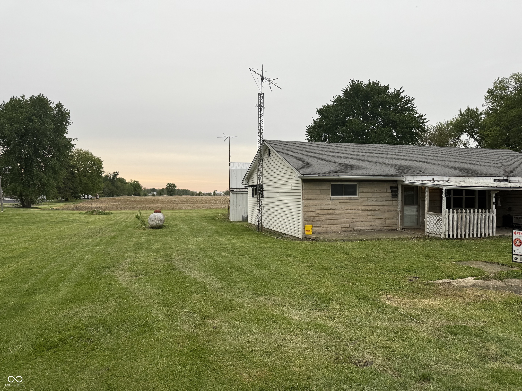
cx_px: 261
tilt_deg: +0.4
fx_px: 362
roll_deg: +0.2
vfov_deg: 56.8
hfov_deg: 71.6
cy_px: 196
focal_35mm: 24
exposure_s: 1/336
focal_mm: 6.76
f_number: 1.78
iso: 80
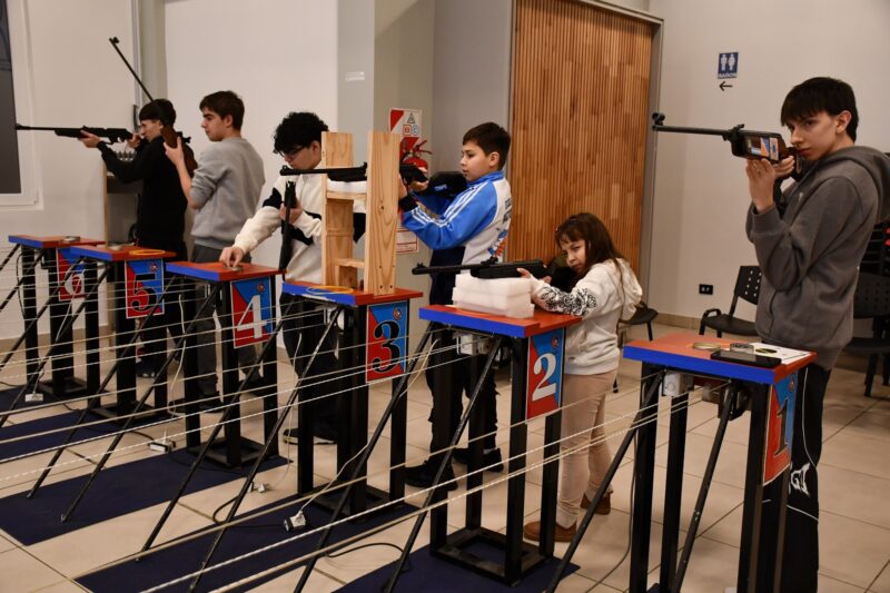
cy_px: 296
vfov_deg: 38.9
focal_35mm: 34
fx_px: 840
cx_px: 445
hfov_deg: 55.8
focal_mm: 23
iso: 1600
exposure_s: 1/60
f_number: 4
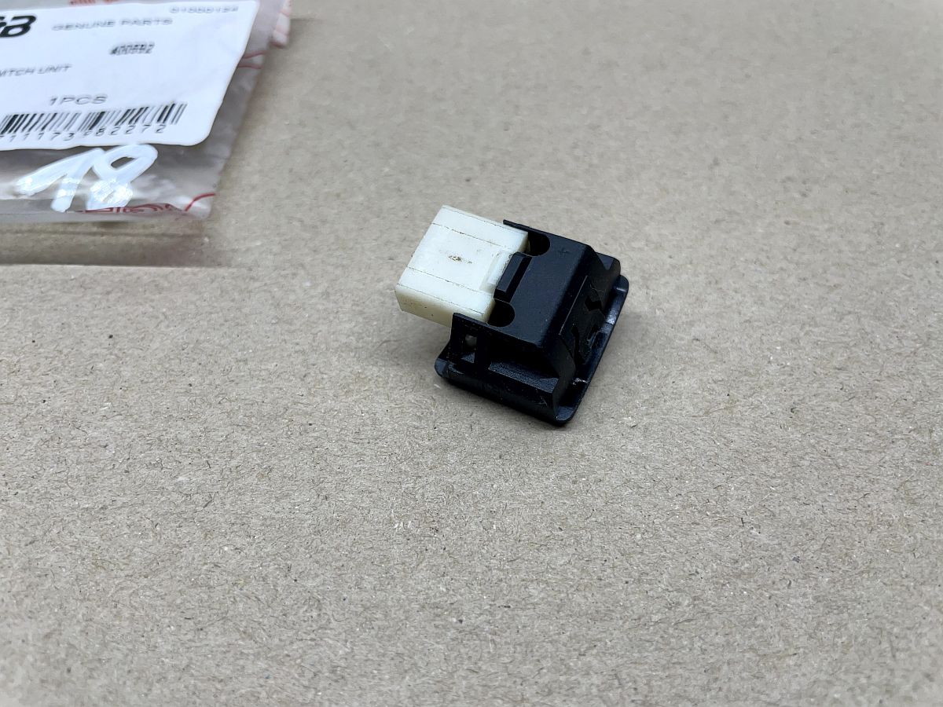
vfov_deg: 53.1
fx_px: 708
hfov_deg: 67.3
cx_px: 472
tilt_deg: -49.4
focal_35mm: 26
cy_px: 354
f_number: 1.6
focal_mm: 4.2
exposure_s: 1/100
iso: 32
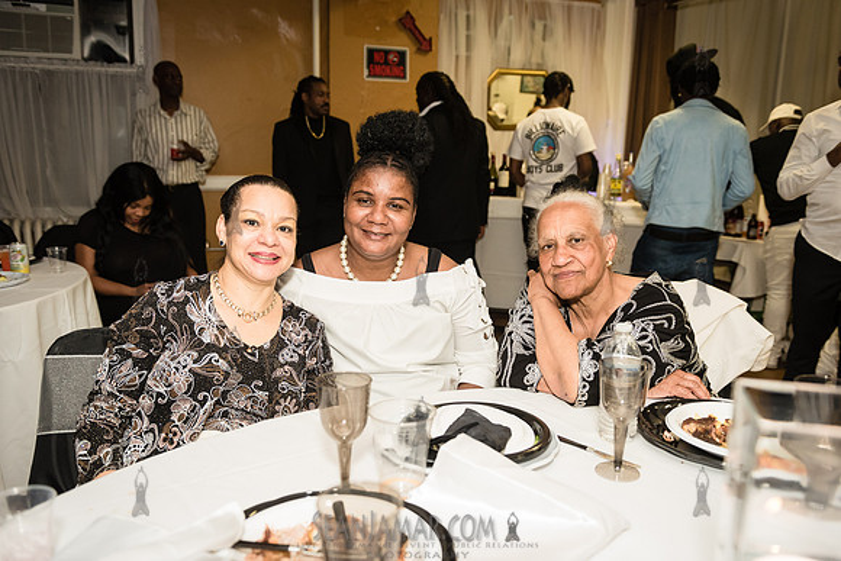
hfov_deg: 63.6
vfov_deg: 45.0
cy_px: 280
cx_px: 420
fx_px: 678
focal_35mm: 29
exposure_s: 1/320
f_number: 3.5
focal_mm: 29
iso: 2000
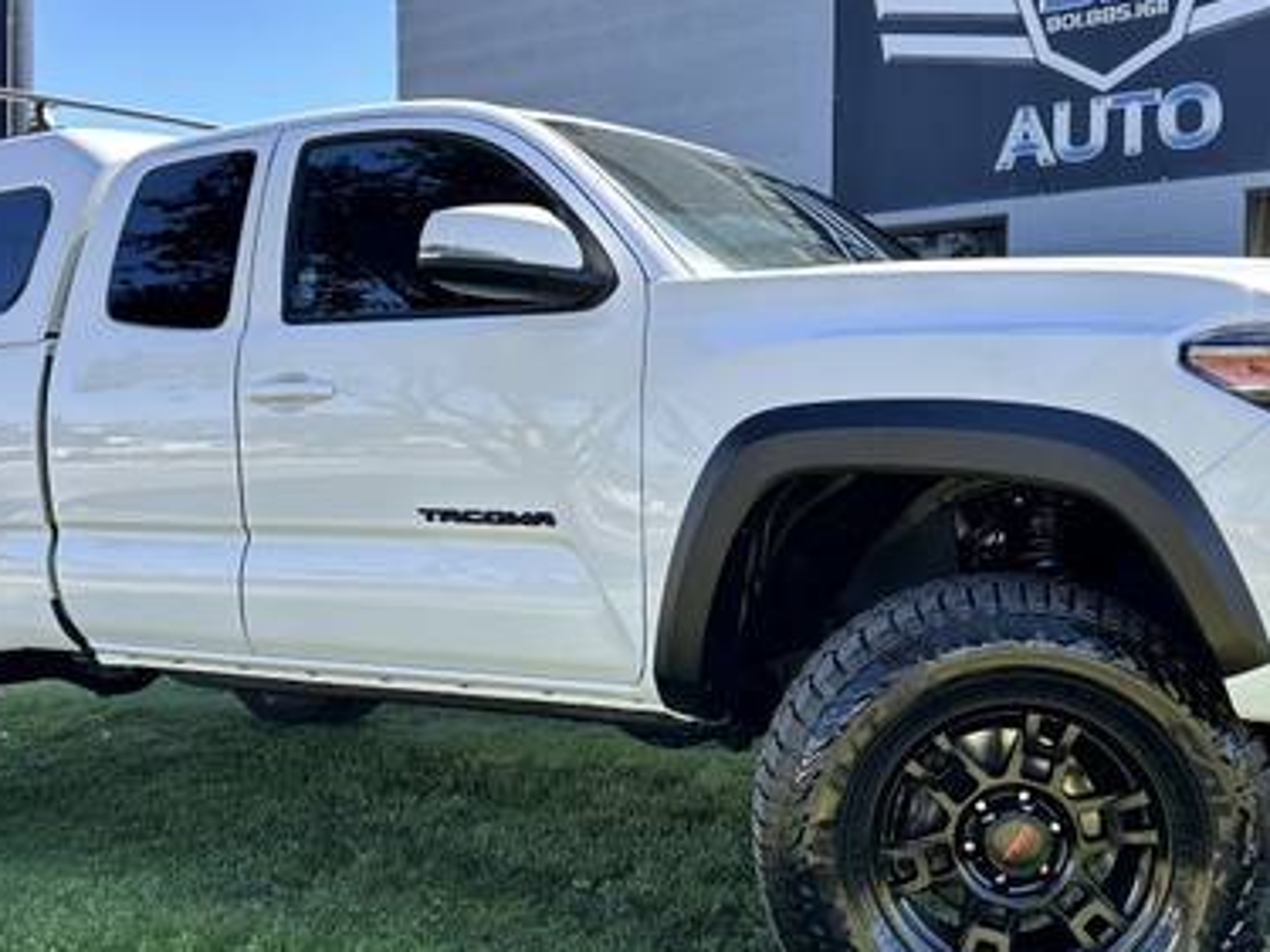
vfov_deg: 35.1
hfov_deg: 45.7
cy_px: 501
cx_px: 684
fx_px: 1504
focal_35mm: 41
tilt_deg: -0.1
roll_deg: +0.2
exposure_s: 1/864
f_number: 1.78
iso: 80
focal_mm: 6.86
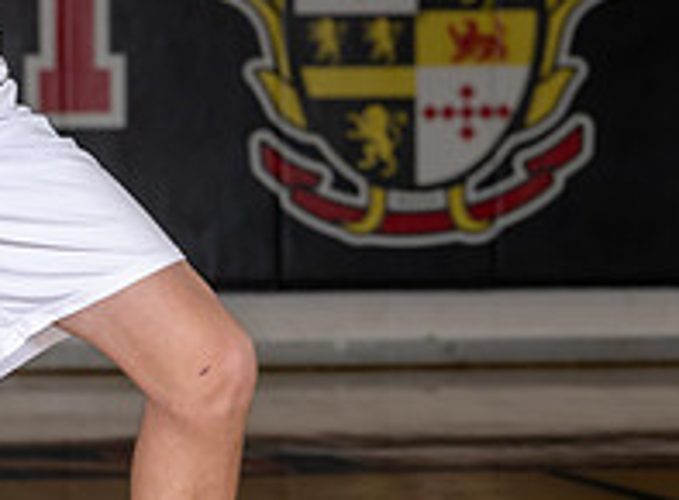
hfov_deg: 6.2
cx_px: -194
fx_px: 6255
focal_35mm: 321
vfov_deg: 4.6
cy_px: 31
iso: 400
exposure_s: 1/125
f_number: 5.6
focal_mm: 83
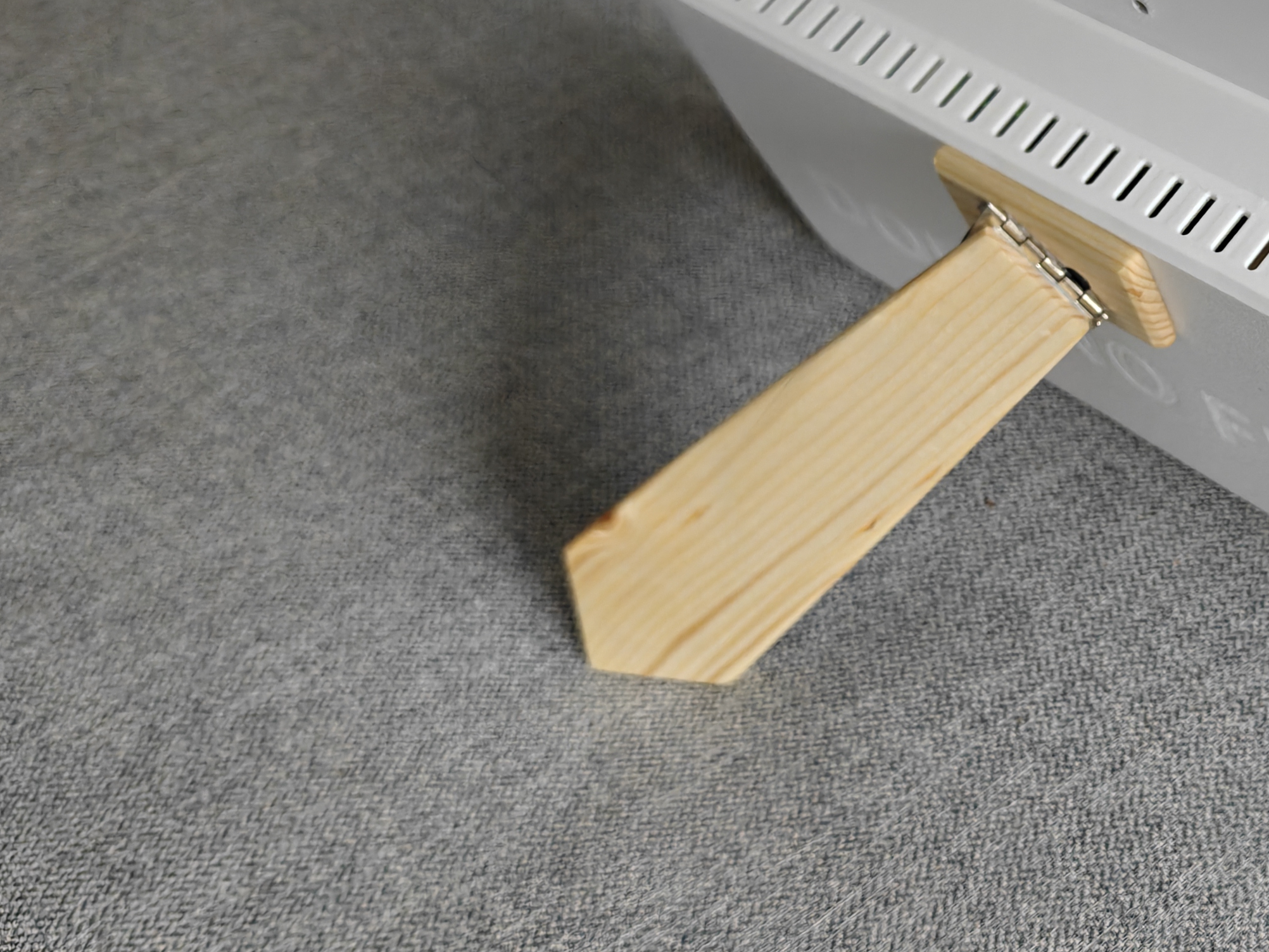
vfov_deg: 30.8
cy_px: 398
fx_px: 1723
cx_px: 1181
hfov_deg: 37.4
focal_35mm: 47
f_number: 1.6
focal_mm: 6.06
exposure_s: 1/86
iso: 1250
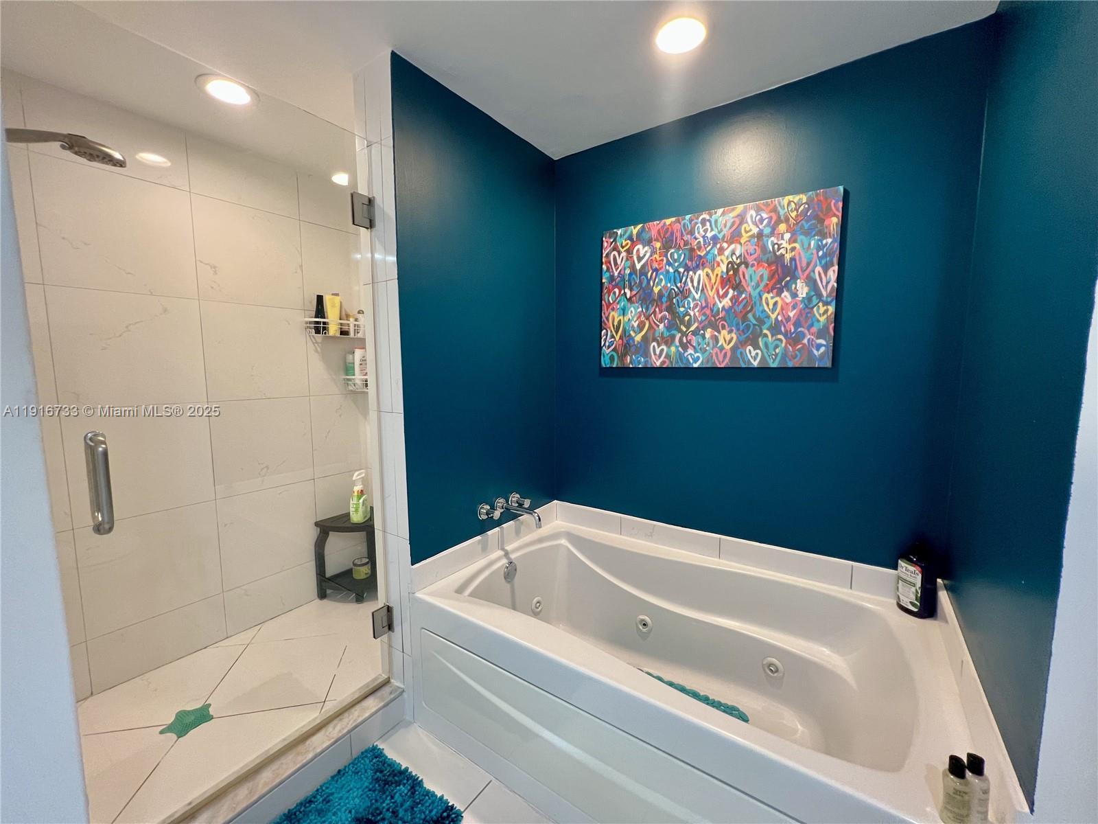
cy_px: 412
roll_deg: -0.2
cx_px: 549
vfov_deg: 89.9
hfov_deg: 106.2
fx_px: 412
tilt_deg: -5.6
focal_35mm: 13
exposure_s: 1/60
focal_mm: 1.57
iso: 320
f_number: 1.8
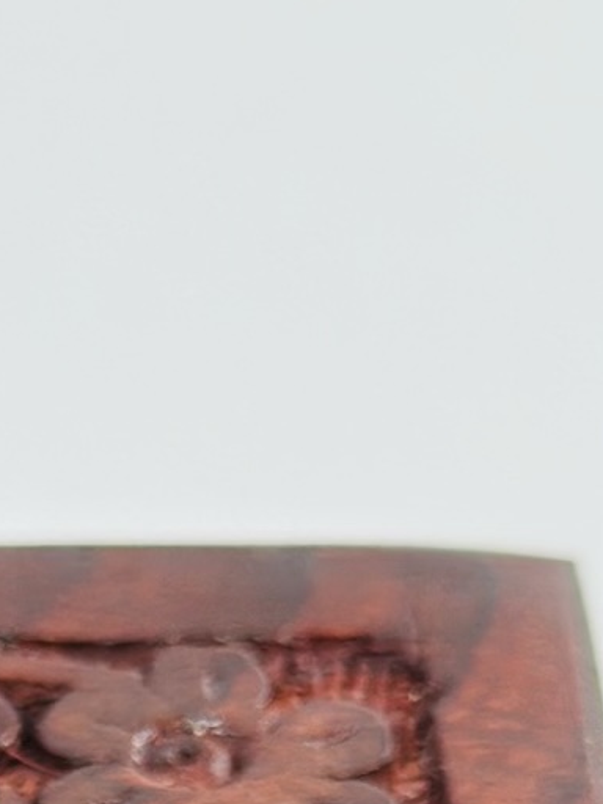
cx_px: -228
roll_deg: -0.7
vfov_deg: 10.1
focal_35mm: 189
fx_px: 4390
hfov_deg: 7.7
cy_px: 1252
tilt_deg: -44.0
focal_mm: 6.86
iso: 80
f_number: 1.78
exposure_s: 1/360
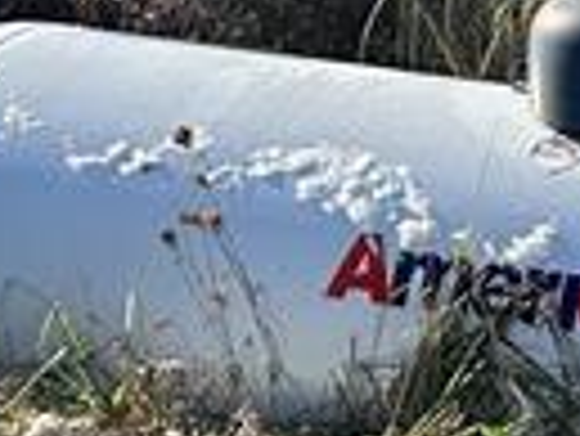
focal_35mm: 206
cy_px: -22
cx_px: 724
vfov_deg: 7.2
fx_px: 3455
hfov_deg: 9.4
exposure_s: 1/1869
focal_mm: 5.7
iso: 50
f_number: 1.5
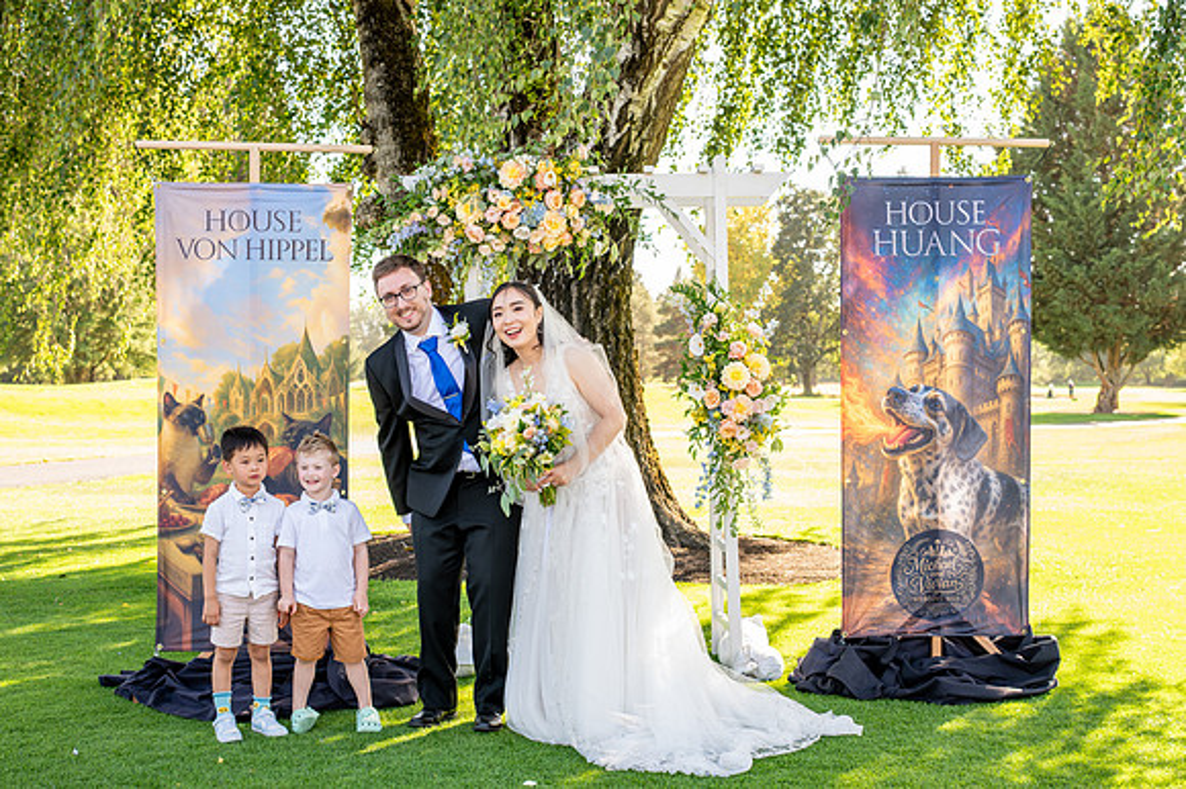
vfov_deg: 26.0
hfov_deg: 38.2
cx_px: 593
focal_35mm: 52
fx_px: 1712
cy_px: 394
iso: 500
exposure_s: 1/400
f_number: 4
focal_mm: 35
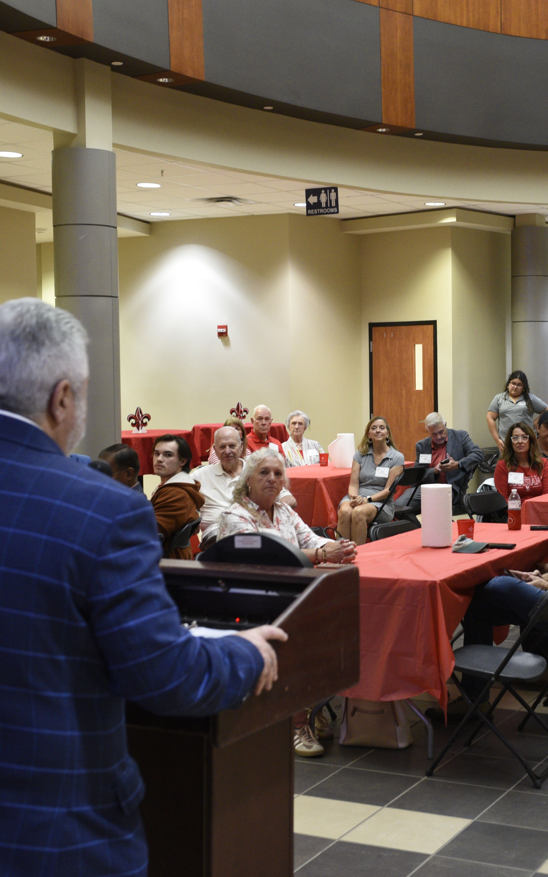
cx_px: 464
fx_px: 1171
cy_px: 438
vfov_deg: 41.1
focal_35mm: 49
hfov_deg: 25.7
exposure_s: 1/30
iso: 2000
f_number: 4.5
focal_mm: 32
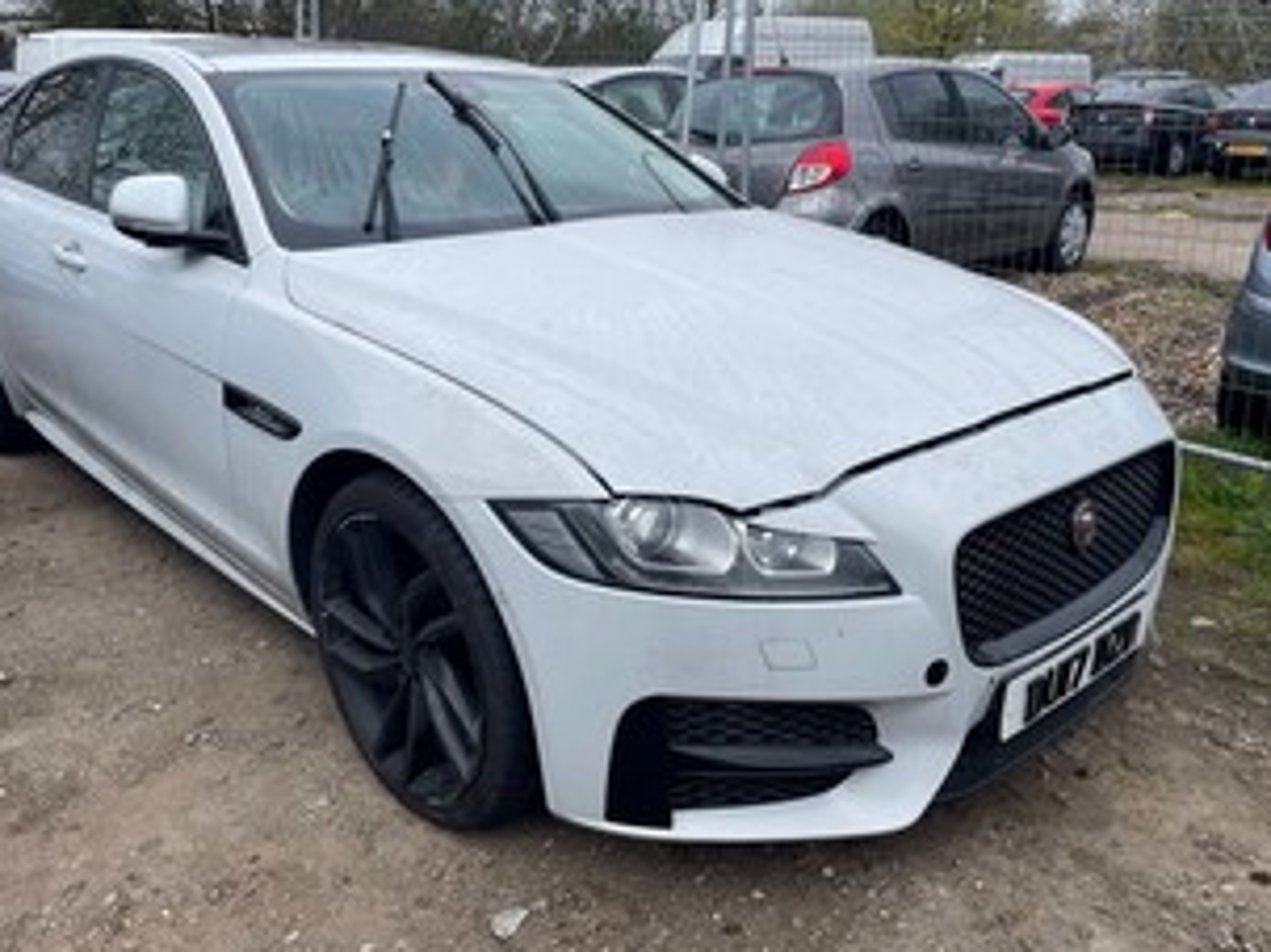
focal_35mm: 30
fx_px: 1101
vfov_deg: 46.7
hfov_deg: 59.9
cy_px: 449
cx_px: 587
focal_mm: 4.2
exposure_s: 1/1135
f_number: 1.6
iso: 32
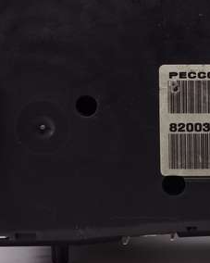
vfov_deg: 12.7
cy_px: 82
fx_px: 1182
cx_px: 245
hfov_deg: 10.0
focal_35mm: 152
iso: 200
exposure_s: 1/60
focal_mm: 20.64
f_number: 3.5
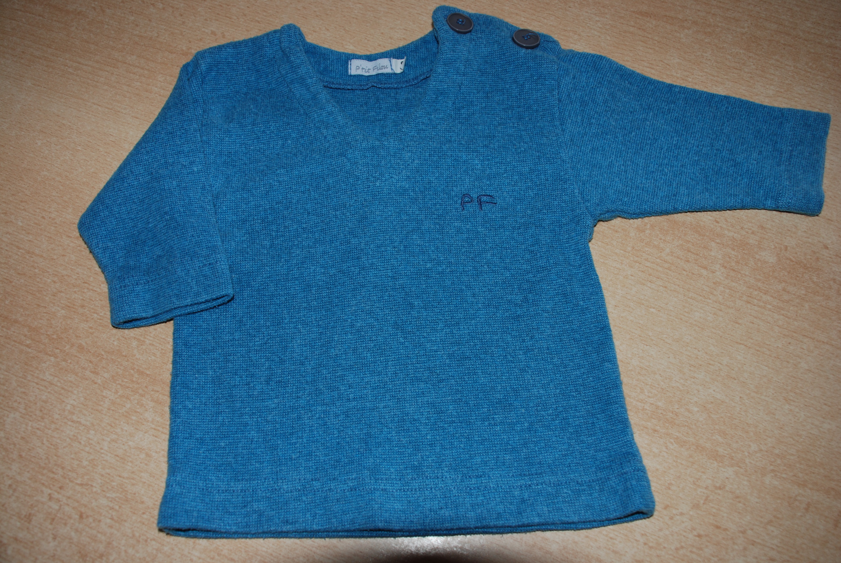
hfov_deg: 57.2
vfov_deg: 40.1
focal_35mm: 33
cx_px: 420
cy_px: 282
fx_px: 772
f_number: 3.8
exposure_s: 1/60
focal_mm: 22
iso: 200
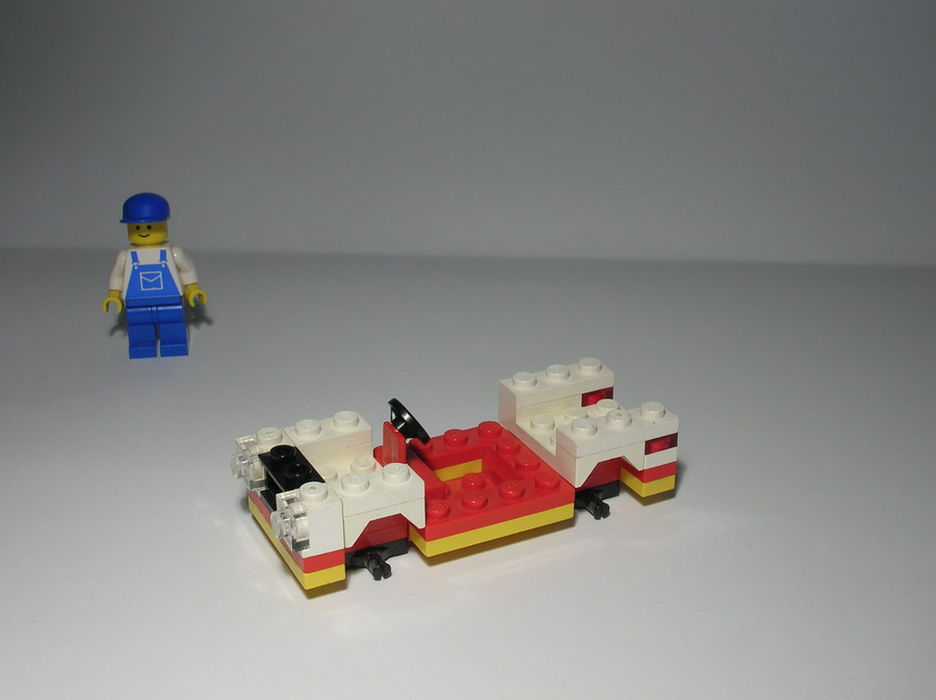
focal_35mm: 46
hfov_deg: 41.3
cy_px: 350
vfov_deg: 31.5
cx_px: 468
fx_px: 1242
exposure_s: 1/17.8
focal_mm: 7.7
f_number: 5.4
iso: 50
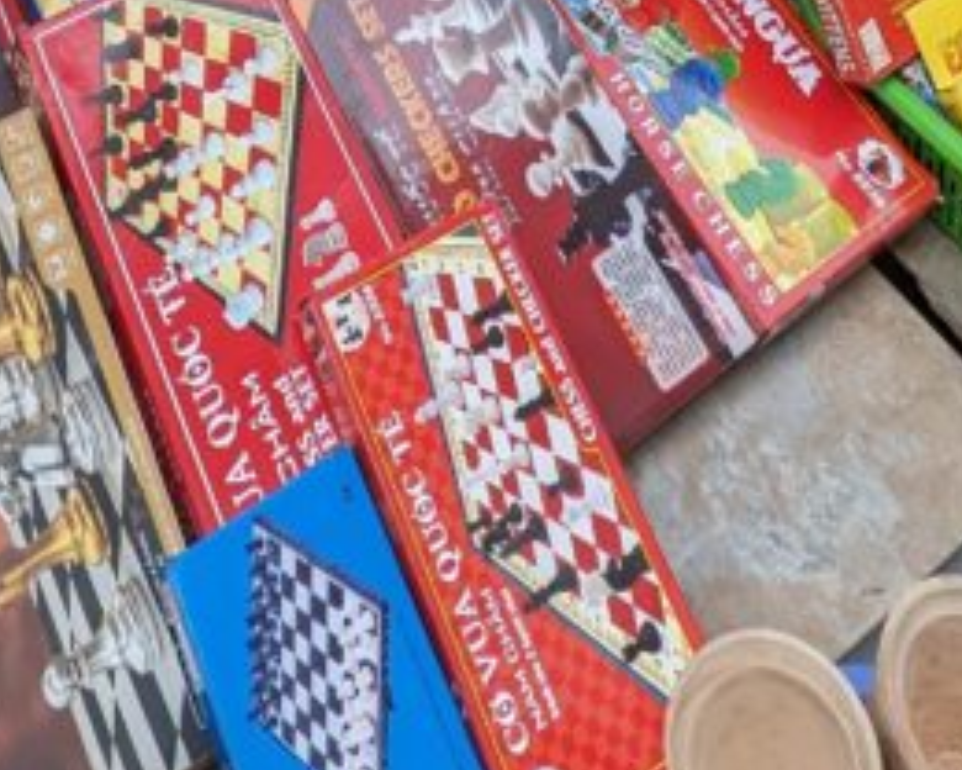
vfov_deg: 17.6
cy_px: -870
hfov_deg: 37.0
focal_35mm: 50
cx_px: 339
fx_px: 1424
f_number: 2.2
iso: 45
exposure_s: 1/95.3
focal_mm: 1.95
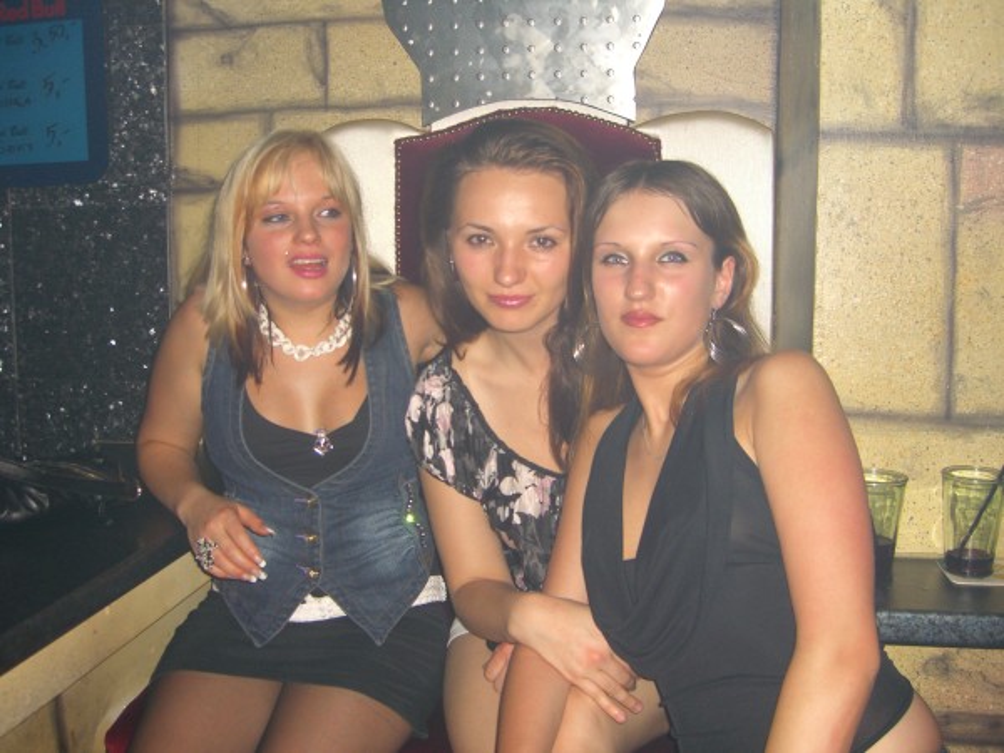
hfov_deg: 49.0
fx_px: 1102
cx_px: 502
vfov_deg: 37.7
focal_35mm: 38
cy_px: 376
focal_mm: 7.9
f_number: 2.8
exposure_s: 1/60
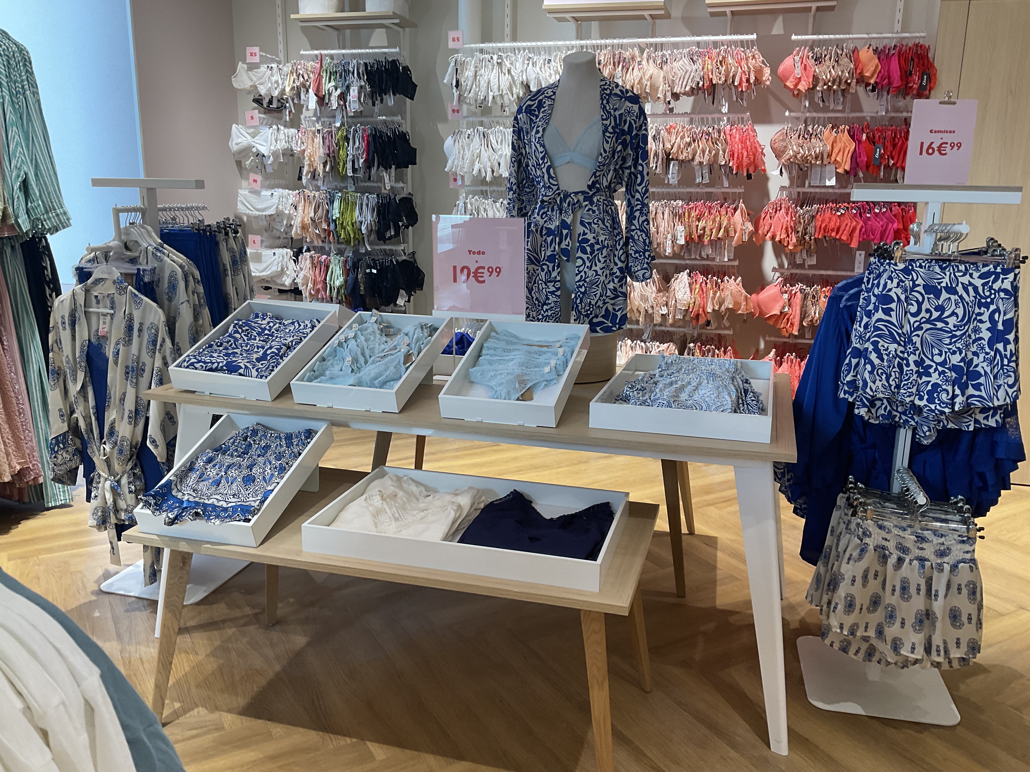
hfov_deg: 61.7
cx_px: 515
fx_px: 863
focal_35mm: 29
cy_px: 386
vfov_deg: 48.2
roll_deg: -1.5
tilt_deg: -12.9
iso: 64
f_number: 1.8
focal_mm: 3
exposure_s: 1/120
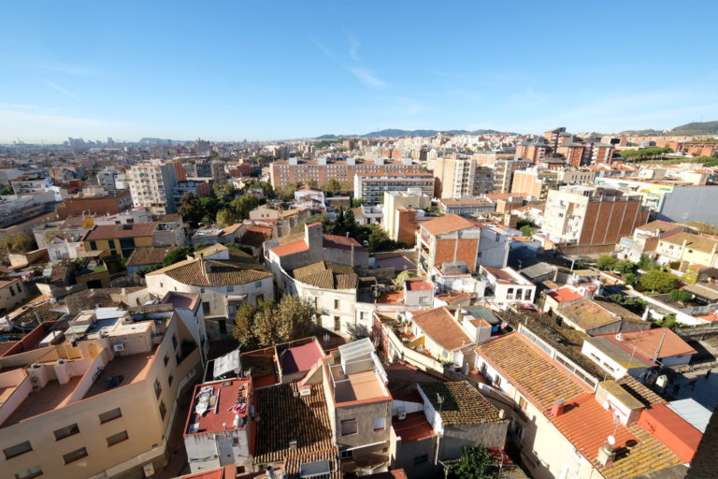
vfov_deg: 77.3
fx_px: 299
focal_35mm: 15
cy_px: 240
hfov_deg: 100.4
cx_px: 359
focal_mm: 10
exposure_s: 1/250
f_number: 10
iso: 320
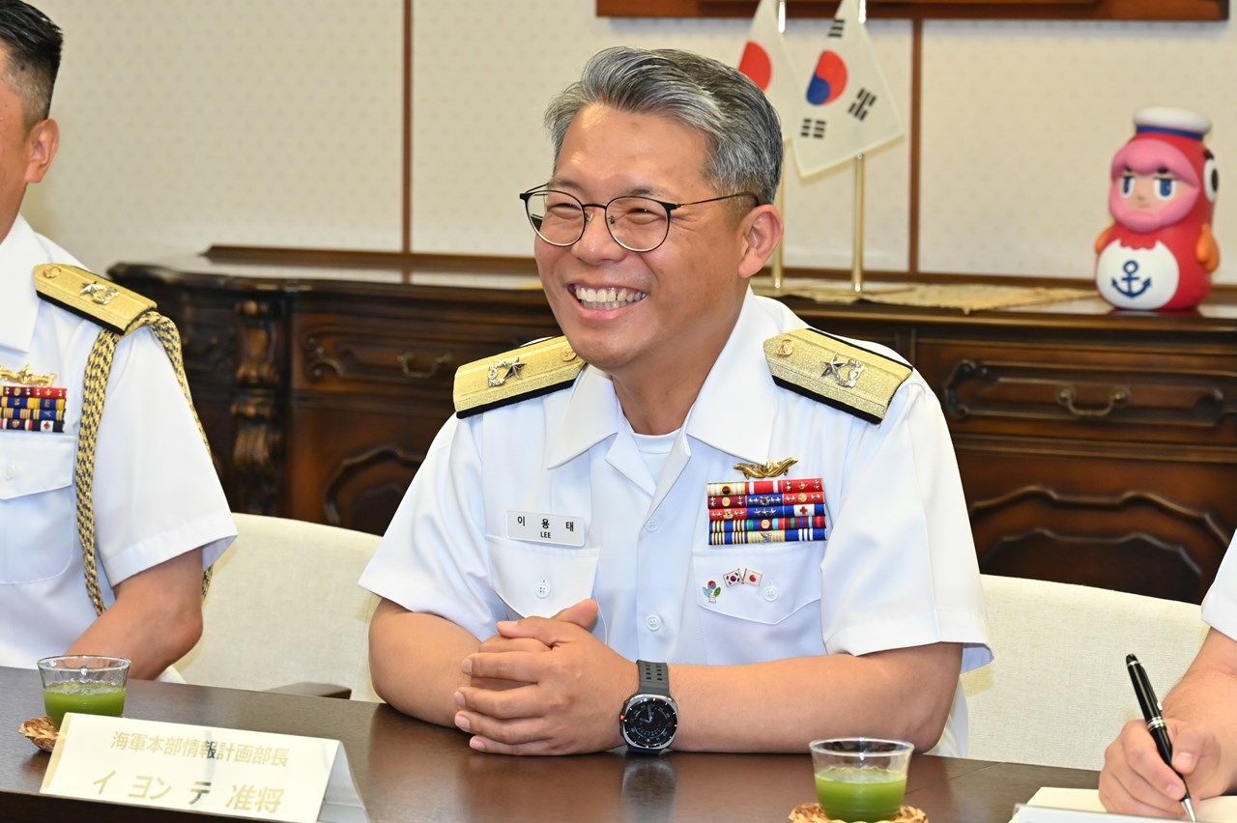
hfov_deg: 20.0
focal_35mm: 102
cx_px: 618
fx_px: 3503
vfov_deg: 13.4
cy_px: 412
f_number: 8
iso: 2000
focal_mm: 102
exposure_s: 1/160
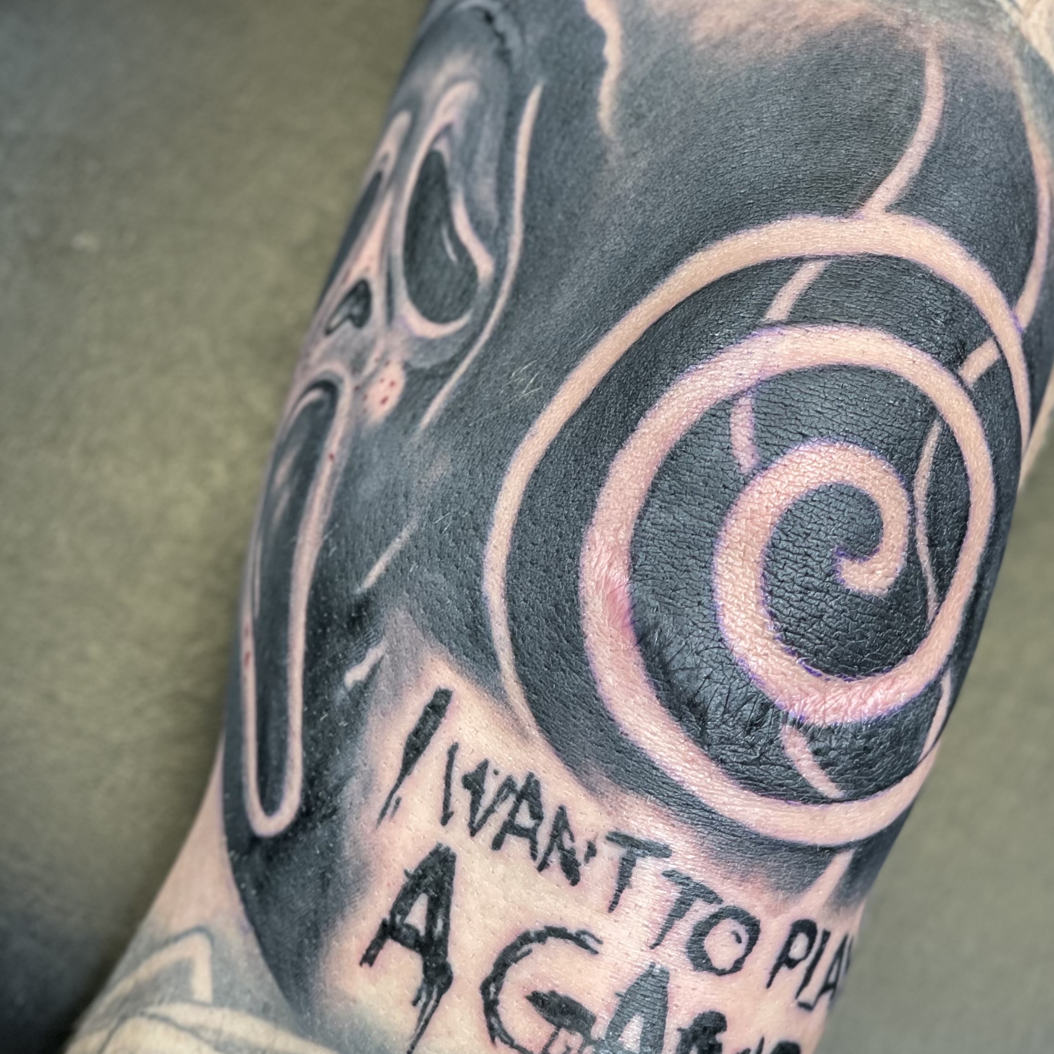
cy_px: 557
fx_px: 3479
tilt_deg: -71.4
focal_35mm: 101
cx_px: 703
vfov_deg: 17.2
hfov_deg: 17.2
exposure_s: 1/40
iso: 125
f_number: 2.2
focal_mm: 7.5
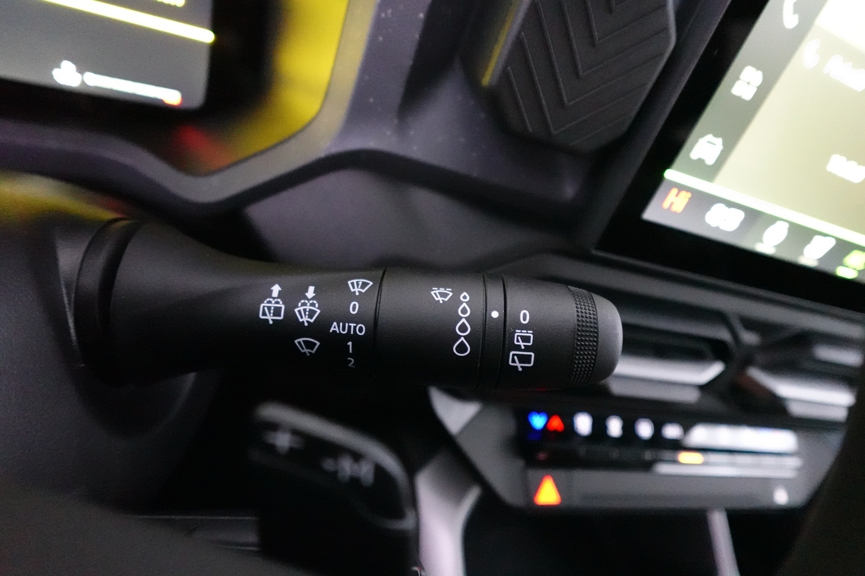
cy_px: 288
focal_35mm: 20
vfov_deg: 61.9
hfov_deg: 84.0
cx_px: 432
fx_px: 481
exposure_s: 1/40
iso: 6400
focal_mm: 7.6
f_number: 2
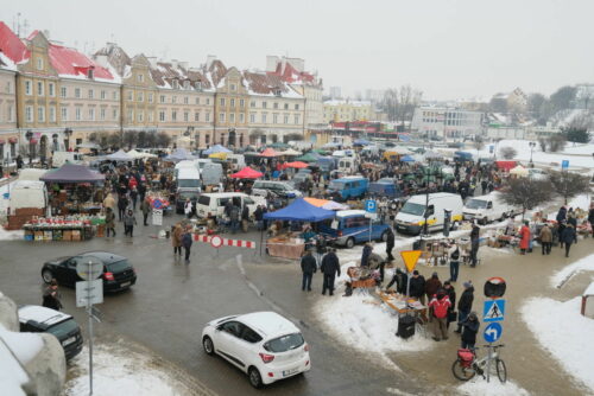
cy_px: 198
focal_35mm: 34
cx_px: 297
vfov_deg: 38.9
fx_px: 561
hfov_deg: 55.8
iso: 800
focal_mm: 22.9
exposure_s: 1/900
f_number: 5.6
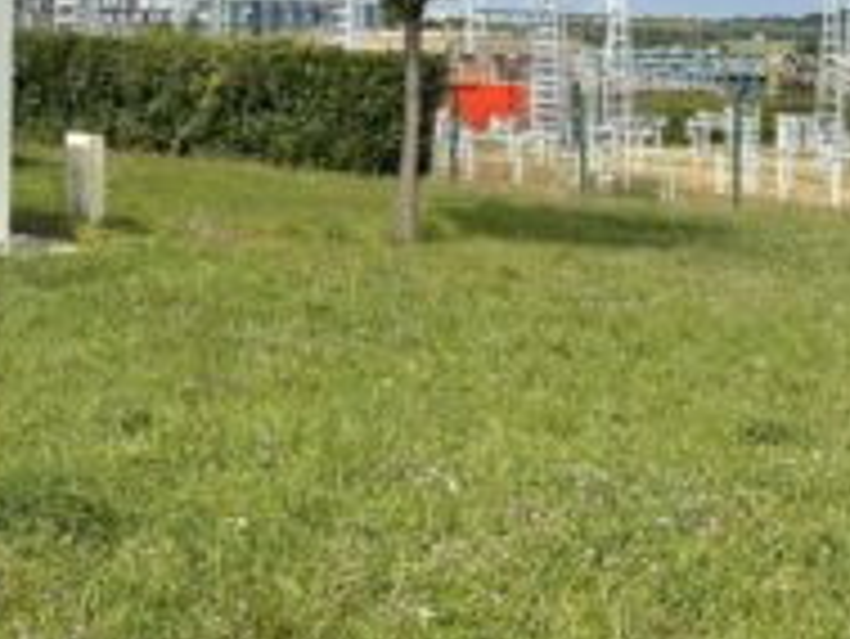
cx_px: 220
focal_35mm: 61
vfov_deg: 23.3
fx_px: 1499
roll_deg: -0.6
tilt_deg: +0.0
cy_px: 32
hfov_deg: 31.2
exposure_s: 1/7576
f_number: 1.78
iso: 80
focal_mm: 6.86
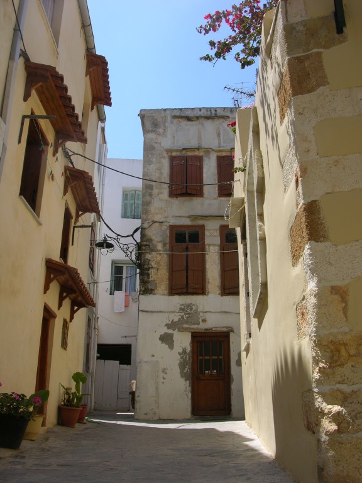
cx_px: 181
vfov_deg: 52.6
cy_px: 242
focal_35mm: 35
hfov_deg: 40.7
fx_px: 488
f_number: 6.3
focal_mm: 8.9
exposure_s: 1/210
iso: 50
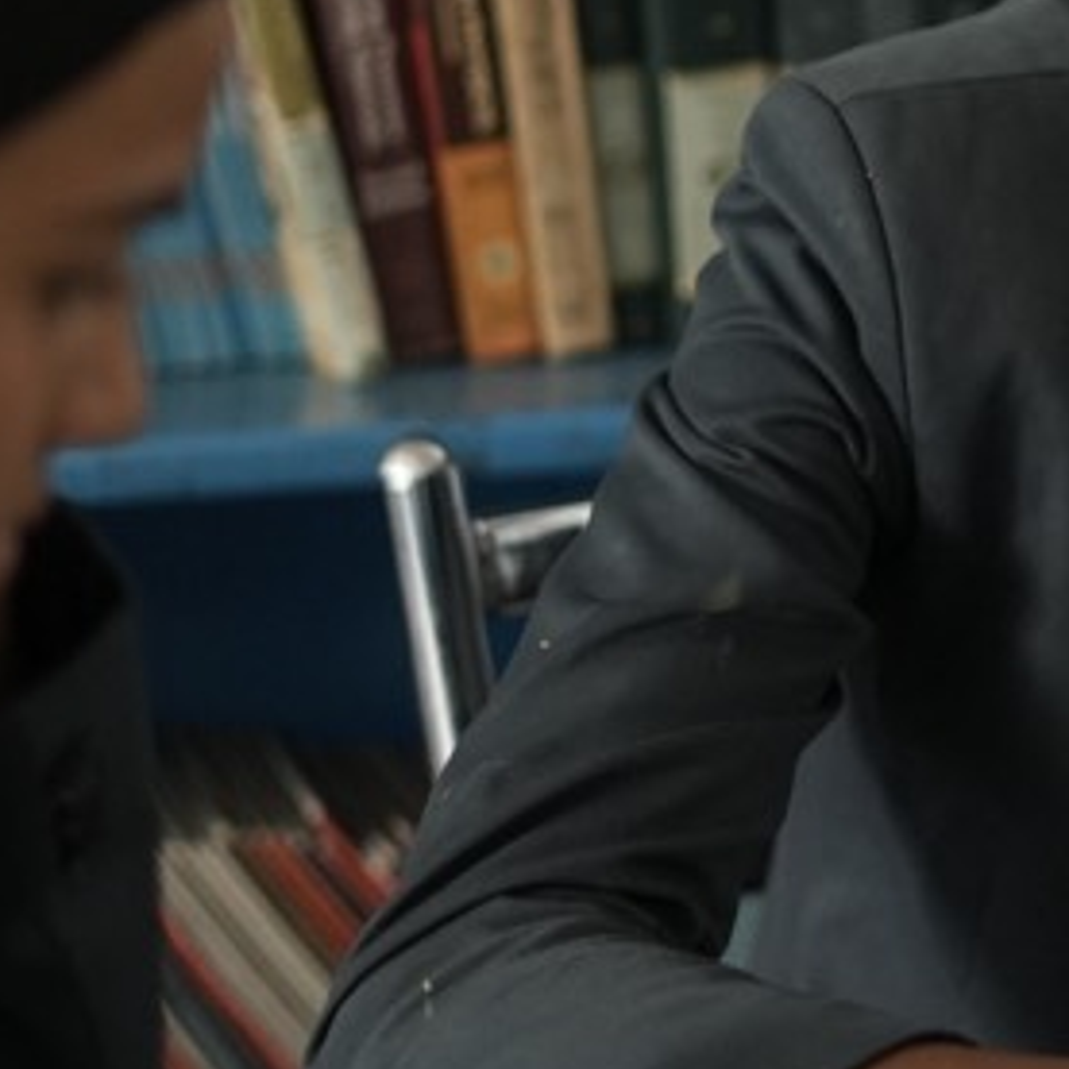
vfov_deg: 9.5
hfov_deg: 9.3
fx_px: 6429
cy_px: 166
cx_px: 1470
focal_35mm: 184
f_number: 1.8
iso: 1600
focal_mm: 50
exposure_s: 1/100
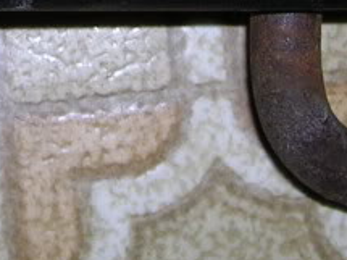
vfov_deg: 9.0
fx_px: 1623
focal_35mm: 162
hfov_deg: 12.0
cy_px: -94
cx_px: -50
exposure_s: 1/60
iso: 50
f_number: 2.9
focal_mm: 5.7
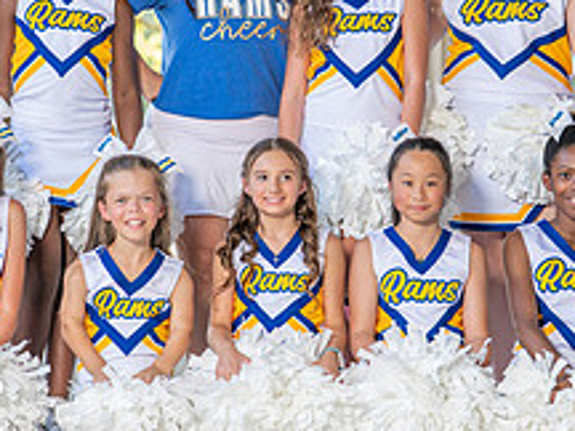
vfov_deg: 10.1
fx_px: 2442
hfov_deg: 13.4
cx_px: 275
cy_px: 154
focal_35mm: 147
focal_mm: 50
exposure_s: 1/400
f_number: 2.5
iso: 400
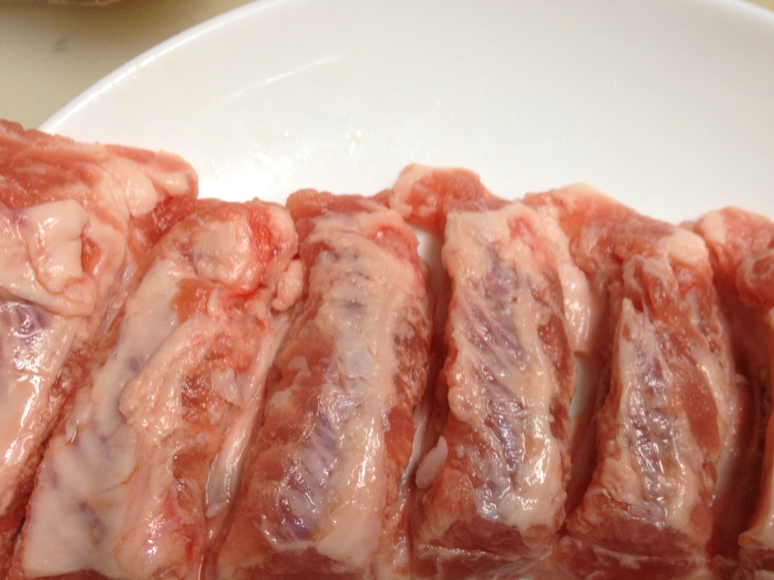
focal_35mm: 43
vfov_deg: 33.5
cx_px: 450
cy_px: 352
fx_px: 961
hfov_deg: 43.7
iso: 50
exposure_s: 1/20
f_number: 2.4
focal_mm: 4.28
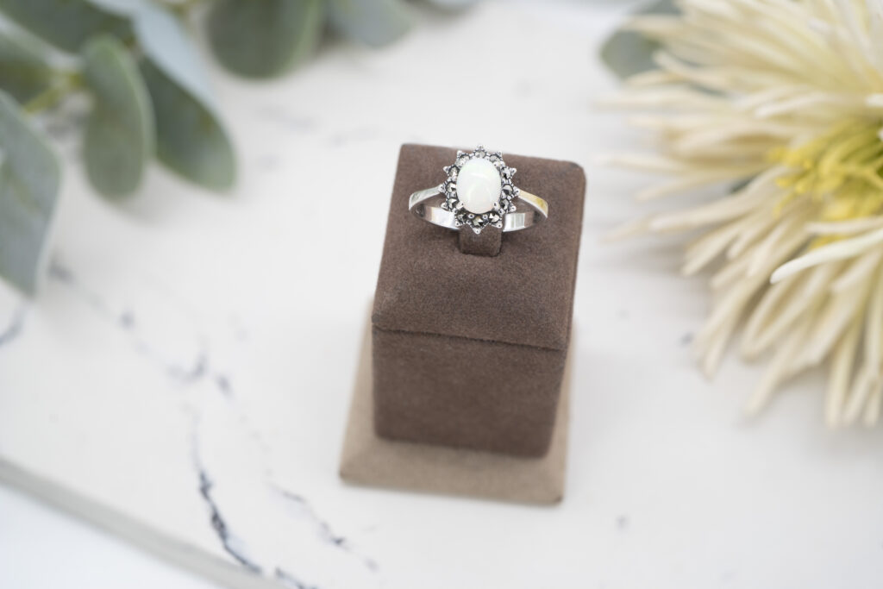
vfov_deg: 27.0
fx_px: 1226
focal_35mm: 50
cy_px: 294
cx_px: 442
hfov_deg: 39.6
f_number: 5.6
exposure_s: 1/100
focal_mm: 50
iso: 320
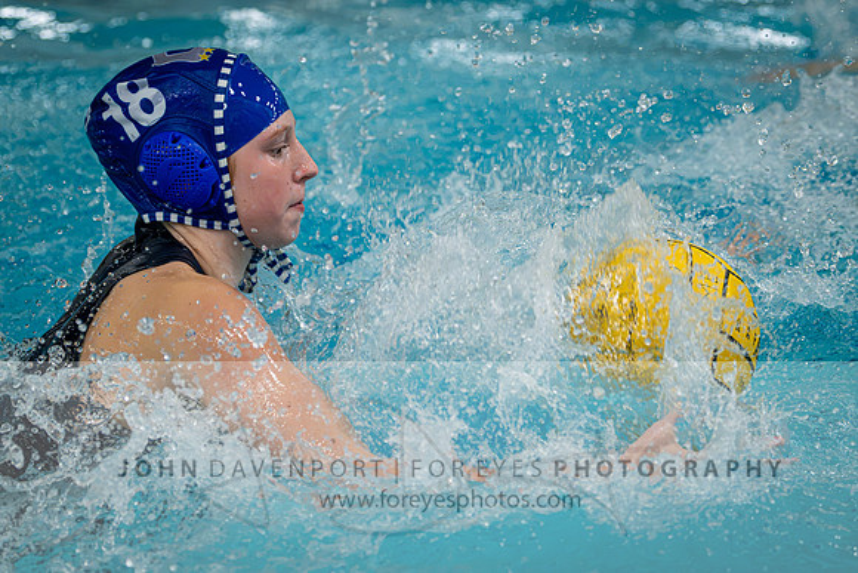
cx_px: 381
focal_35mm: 122
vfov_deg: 11.2
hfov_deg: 16.8
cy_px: 223
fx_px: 2912
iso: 6400
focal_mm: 100
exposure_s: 1/1000
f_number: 4
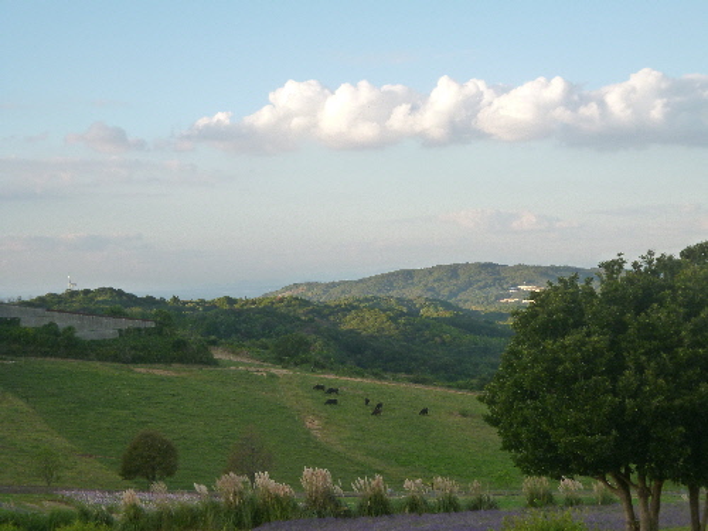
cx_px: 354
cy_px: 266
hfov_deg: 29.4
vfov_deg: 22.3
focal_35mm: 66
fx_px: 1350
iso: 160
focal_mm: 11.7
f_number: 4.1
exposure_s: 1/250
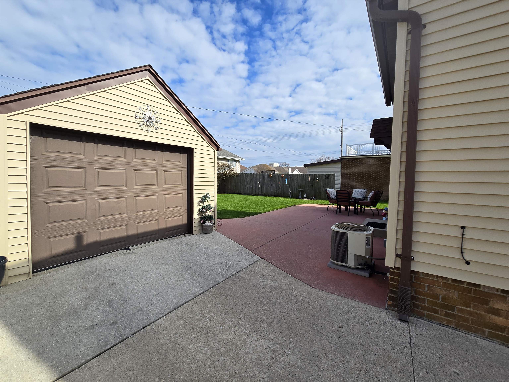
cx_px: 254
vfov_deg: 89.9
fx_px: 191
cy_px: 191
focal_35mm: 13
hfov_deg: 106.2
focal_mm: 2.2
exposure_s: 1/1946
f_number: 2.2
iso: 50
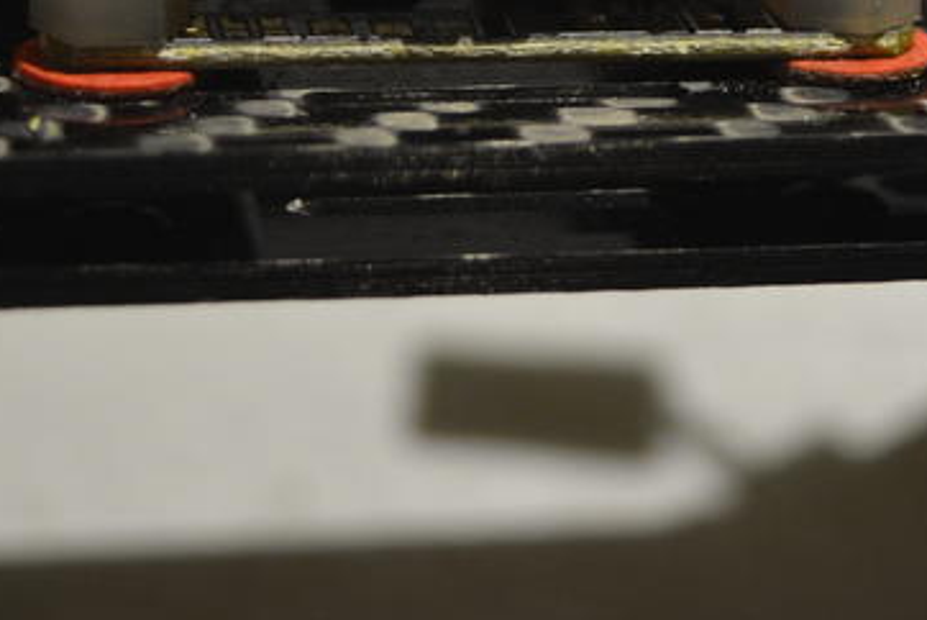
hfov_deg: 13.8
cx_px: 525
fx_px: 3840
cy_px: 6
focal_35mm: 149
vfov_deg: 9.2
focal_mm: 36
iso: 800
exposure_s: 1/50
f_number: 4.8
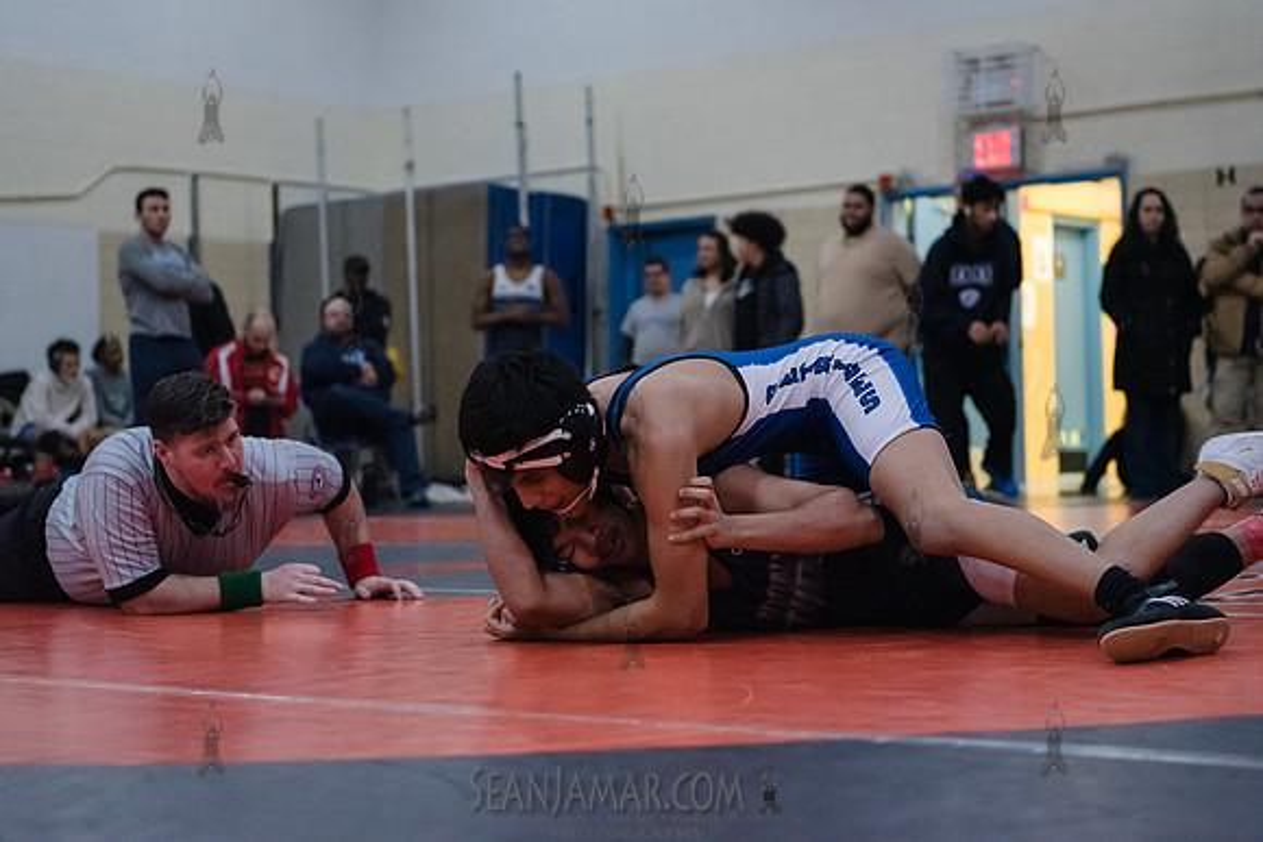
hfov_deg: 30.5
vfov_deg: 20.6
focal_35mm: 66
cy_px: 421
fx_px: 2316
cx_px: 632
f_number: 3.2
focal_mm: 66
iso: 8000
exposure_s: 1/400
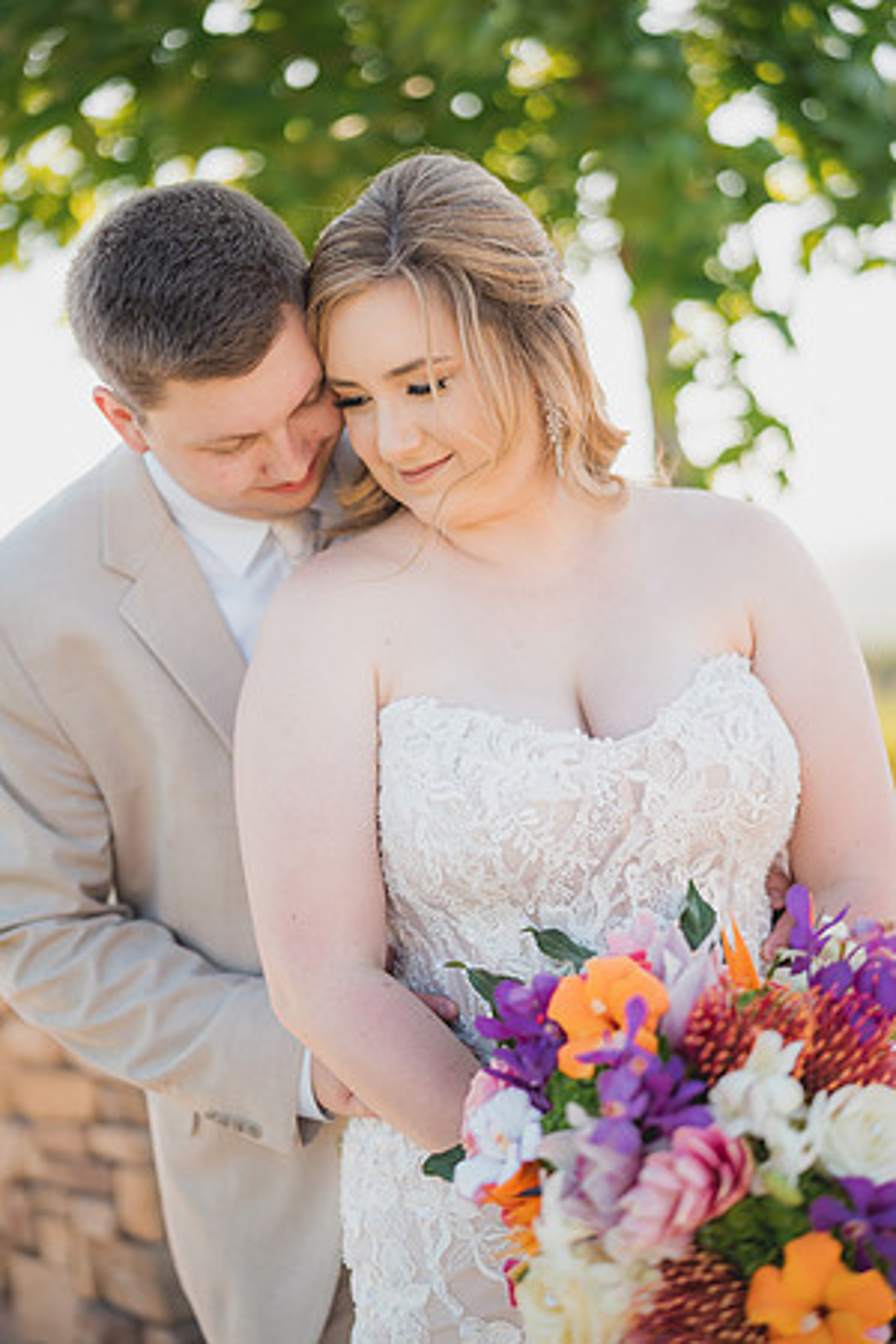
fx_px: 1867
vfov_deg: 39.6
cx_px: 448
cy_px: 672
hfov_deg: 27.0
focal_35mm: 50
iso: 125
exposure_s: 1/1600
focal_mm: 50
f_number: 1.4
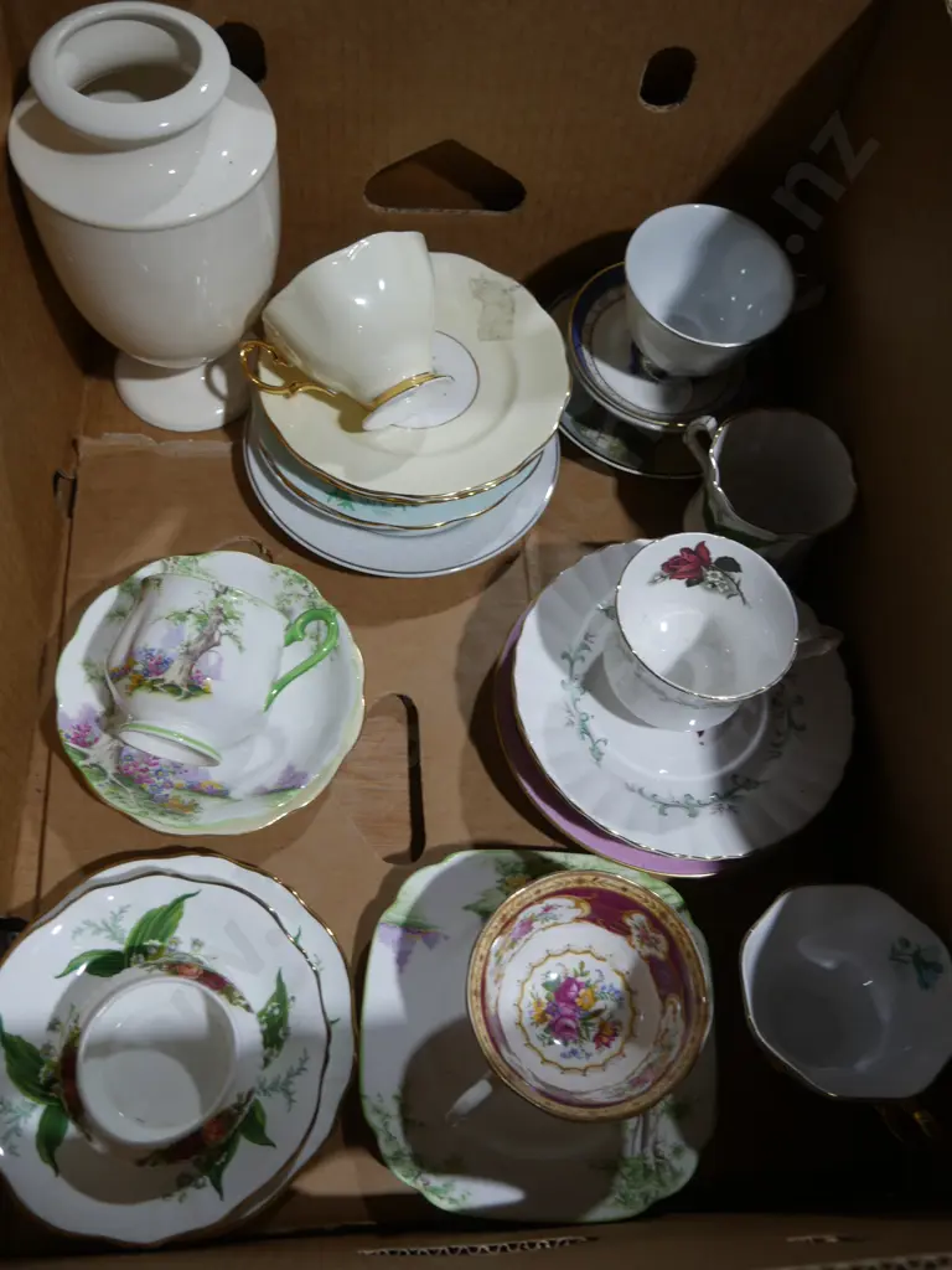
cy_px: 635
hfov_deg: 44.2
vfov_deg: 56.8
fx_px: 1173
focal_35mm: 32
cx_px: 476
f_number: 3.6
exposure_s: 1/100
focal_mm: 16
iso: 200
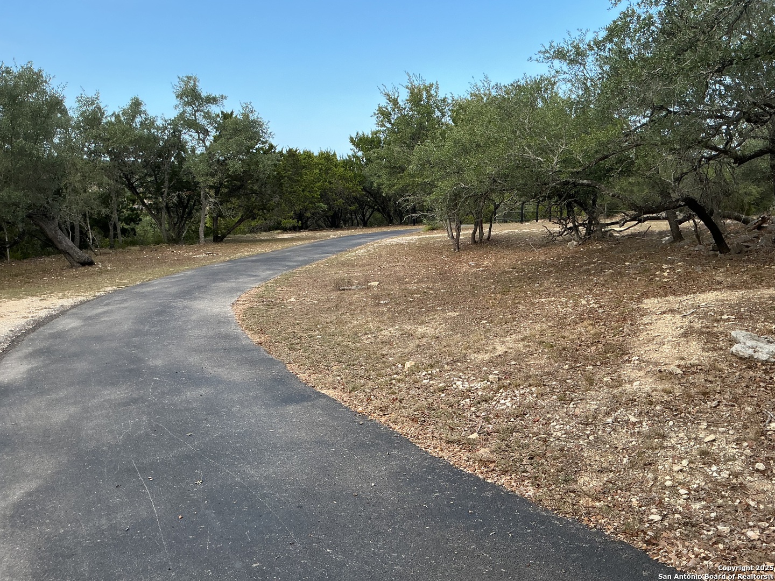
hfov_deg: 61.7
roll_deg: +0.6
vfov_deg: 48.2
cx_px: 388
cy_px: 290
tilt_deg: -7.3
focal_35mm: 29
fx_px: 649
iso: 25
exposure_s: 1/412
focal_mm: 3
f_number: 1.8
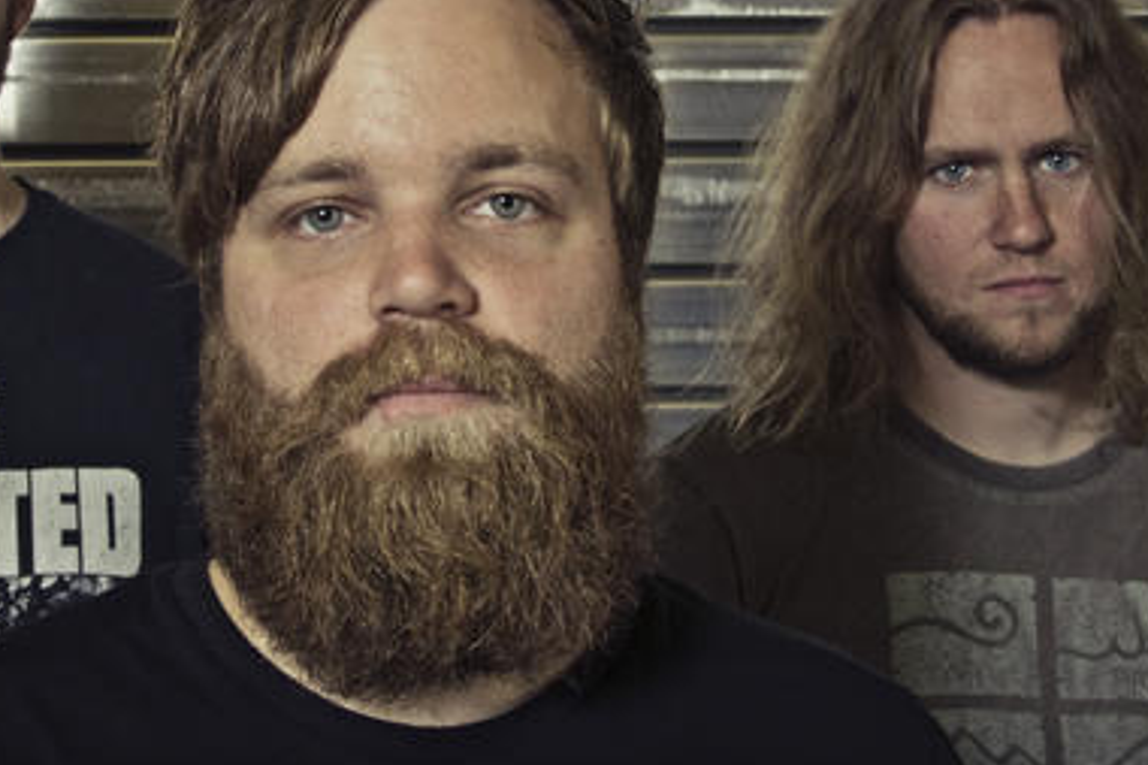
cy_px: 156
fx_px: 3092
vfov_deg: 14.0
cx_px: 514
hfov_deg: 21.0
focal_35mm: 97
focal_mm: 24
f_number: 8
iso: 200
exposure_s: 1/30
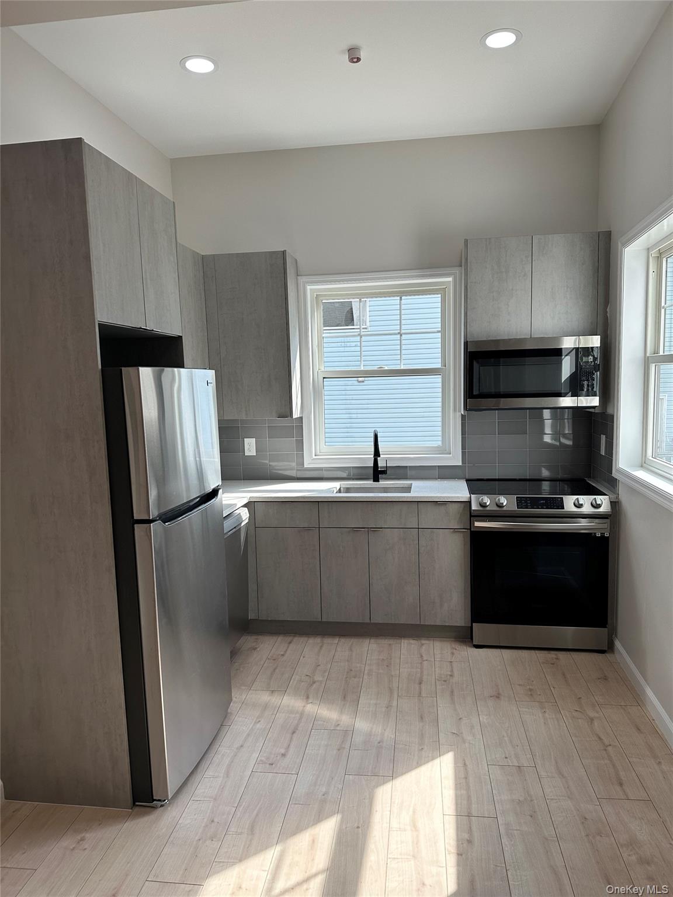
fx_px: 622
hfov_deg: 56.8
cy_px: 448
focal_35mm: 24
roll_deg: +1.7
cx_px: 336
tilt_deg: -1.3
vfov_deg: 71.6
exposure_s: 1/491
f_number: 1.78
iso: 80
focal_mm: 6.86
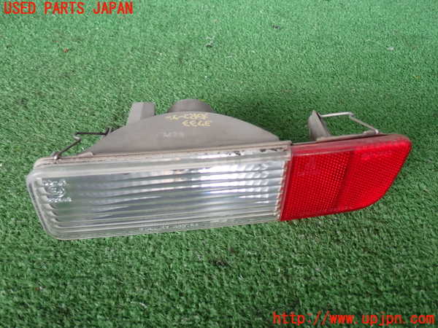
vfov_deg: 39.7
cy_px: 164
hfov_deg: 51.4
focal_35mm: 36
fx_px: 456
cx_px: 219
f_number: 2.5
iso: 200
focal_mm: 6.37
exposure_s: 1/80
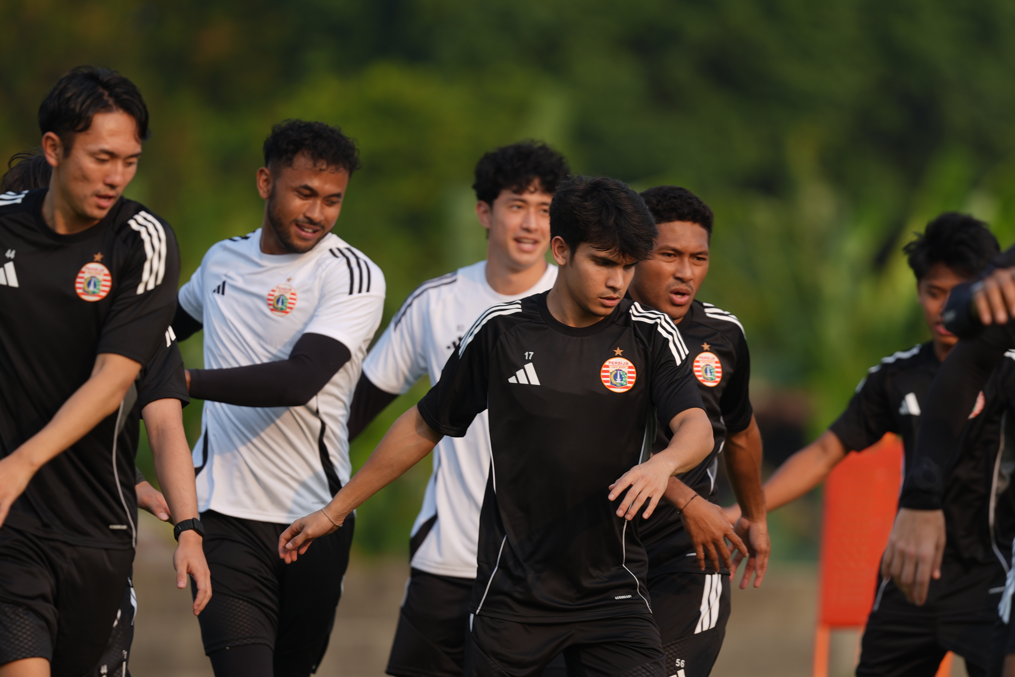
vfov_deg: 3.1
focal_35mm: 450
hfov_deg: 4.6
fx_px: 12687
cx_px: 508
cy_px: 338
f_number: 2.8
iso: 80
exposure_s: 1/800
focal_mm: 300
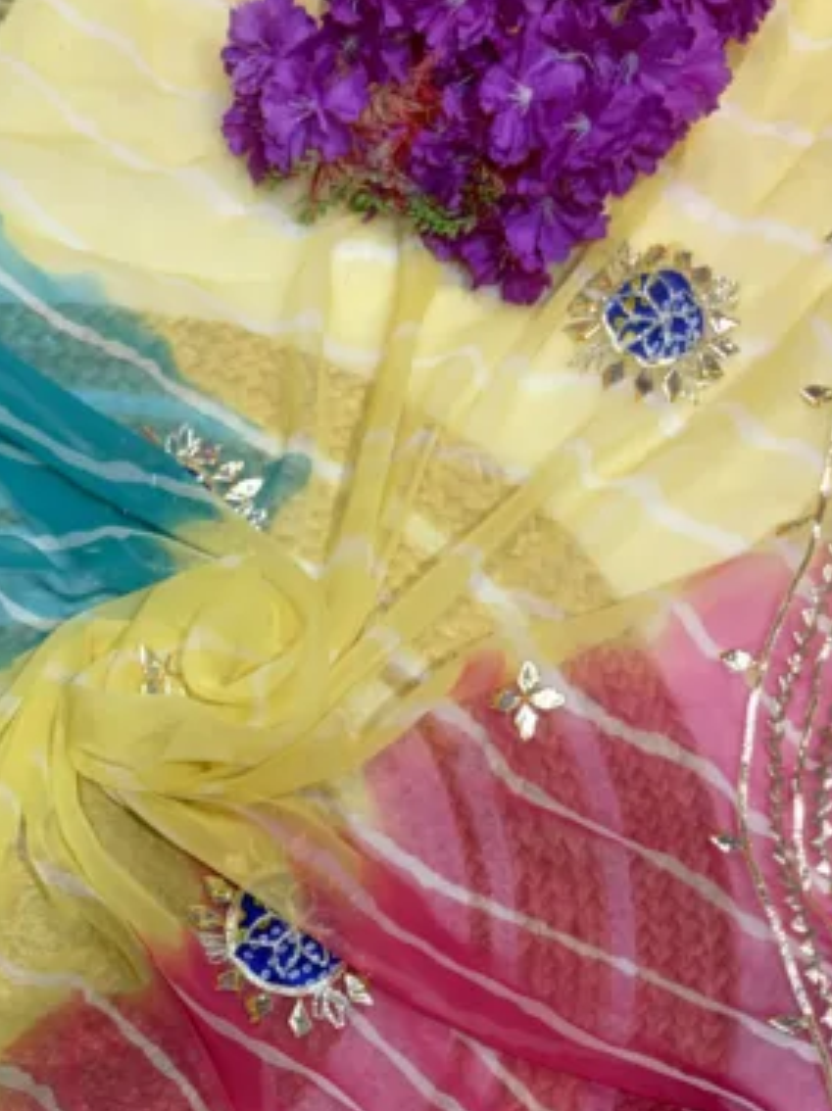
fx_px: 1989
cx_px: 88
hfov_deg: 23.0
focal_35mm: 62
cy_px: 1245
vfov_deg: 28.2
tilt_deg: -77.1
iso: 80
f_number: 1.6
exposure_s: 1/100
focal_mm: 5.96
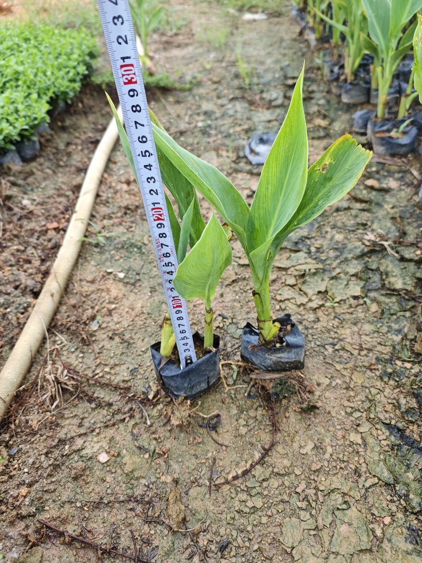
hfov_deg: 58.9
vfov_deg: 73.9
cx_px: 211
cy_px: 282
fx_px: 374
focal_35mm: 23
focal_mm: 6.55
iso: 50
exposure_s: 1/172
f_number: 1.6
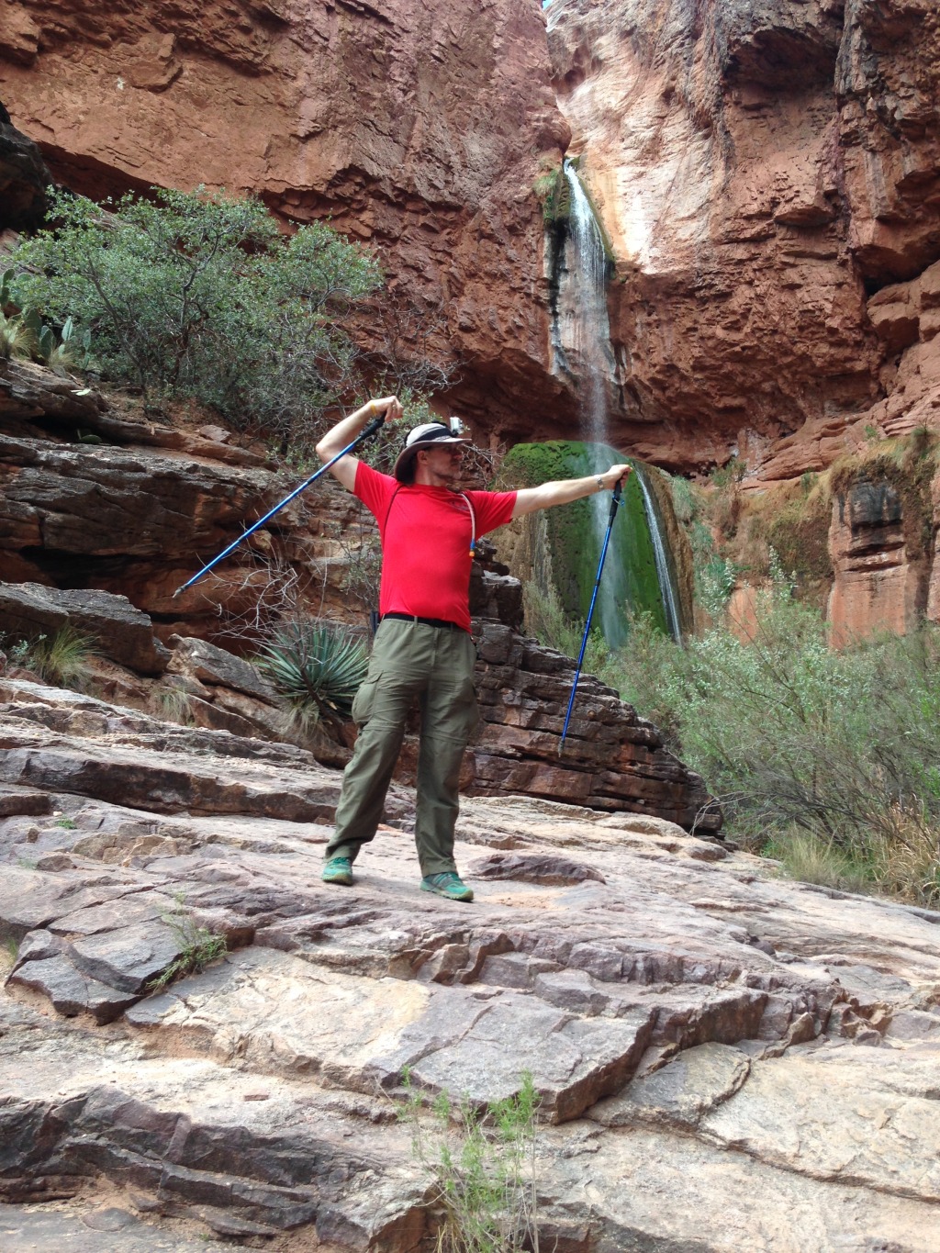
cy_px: 626
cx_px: 470
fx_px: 1195
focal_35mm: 33
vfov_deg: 55.3
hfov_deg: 43.0
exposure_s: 1/271
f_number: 2.4
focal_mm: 4.12
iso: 50
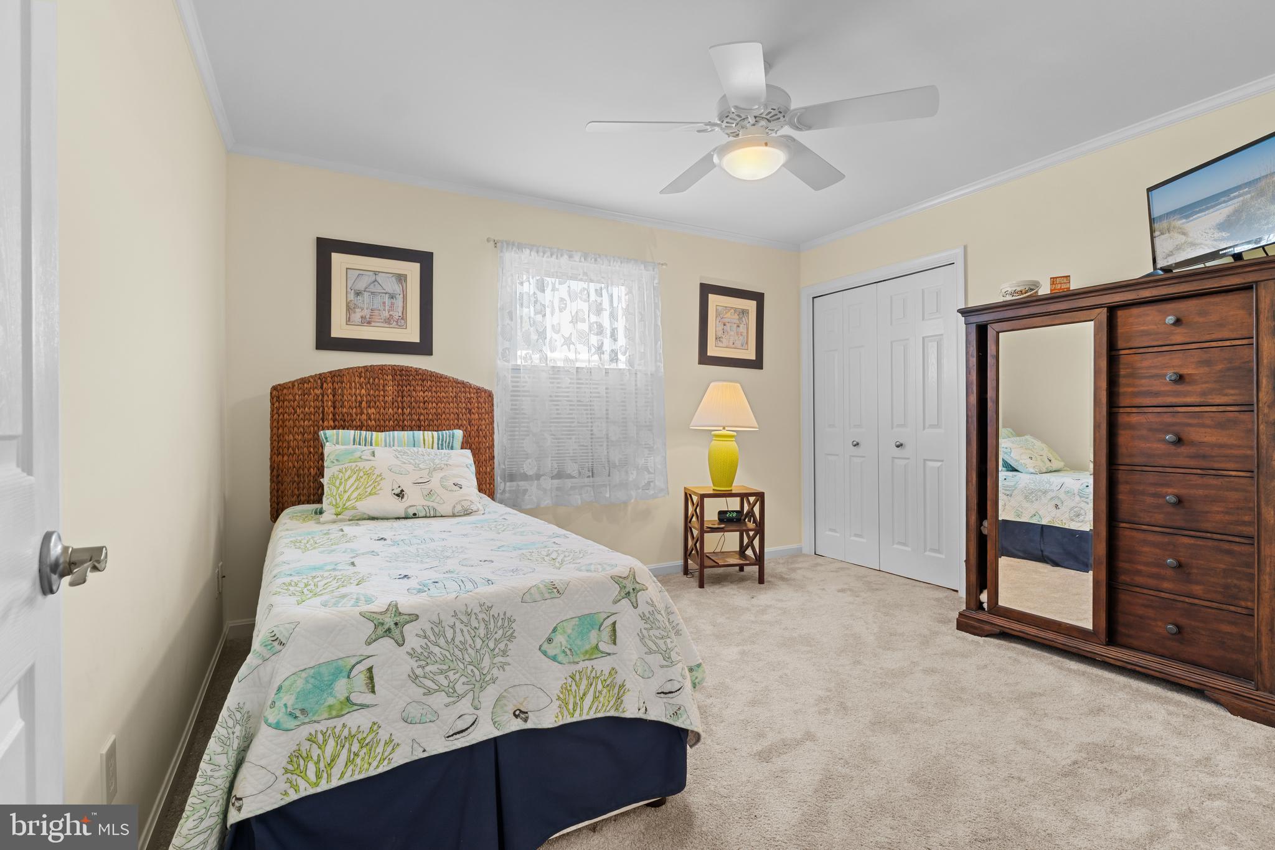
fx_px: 600
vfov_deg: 70.6
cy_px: 425
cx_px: 638
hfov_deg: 93.5
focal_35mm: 17
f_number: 7.1
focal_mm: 11.3
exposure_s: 1/1.25
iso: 200
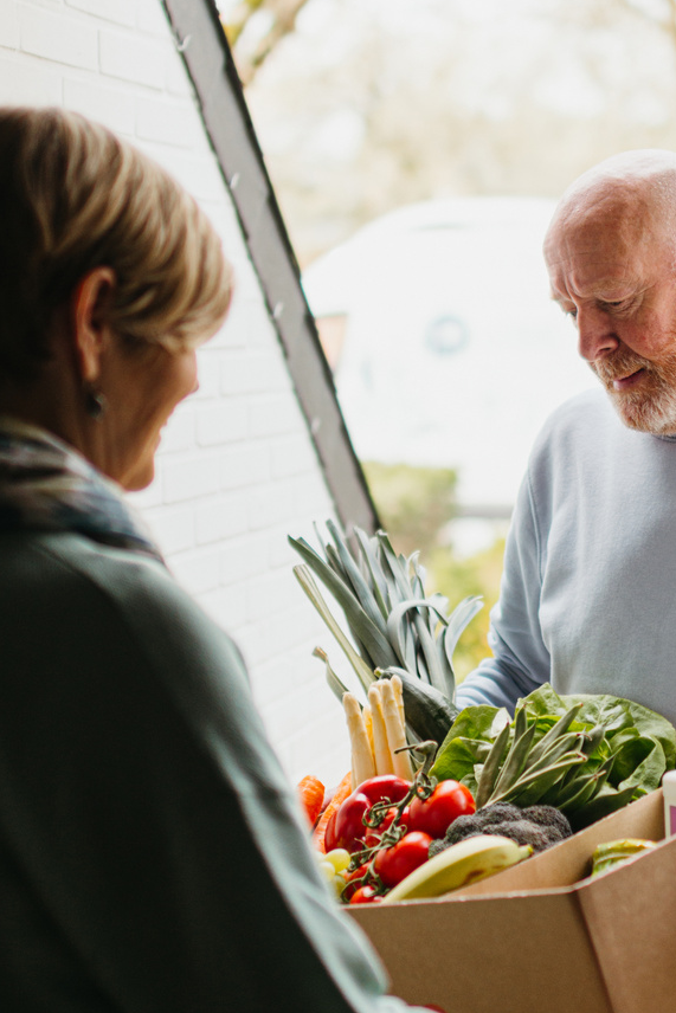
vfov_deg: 29.2
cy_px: 393
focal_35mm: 69
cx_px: 438
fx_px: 1943
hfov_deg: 19.7
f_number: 1.4
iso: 160
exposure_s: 1/1250
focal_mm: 35
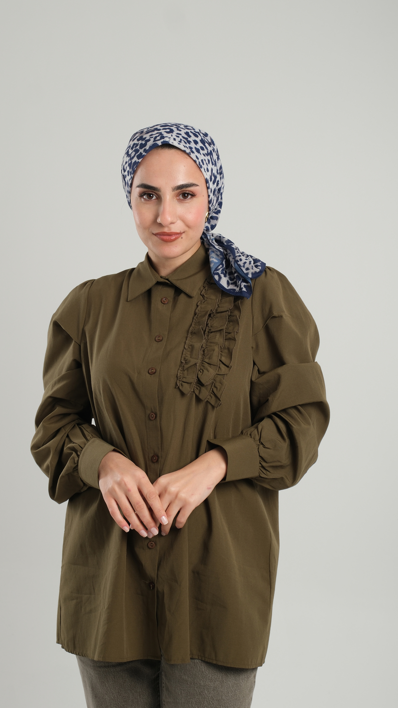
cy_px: 336
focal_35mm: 62
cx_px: 210
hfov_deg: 19.4
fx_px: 1163
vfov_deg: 33.8
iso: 125
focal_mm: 32.1
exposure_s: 1/256
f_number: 7.1
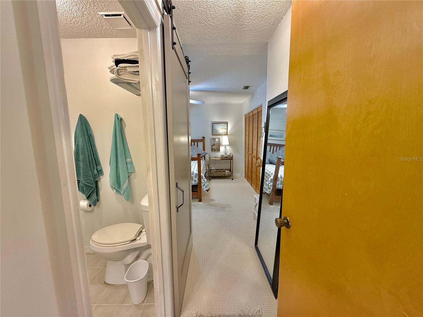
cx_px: 212
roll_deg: +0.1
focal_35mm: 14
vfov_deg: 85.7
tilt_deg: -7.2
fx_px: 171
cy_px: 158
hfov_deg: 102.1
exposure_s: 1/60
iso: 320
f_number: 2.2
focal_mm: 2.22
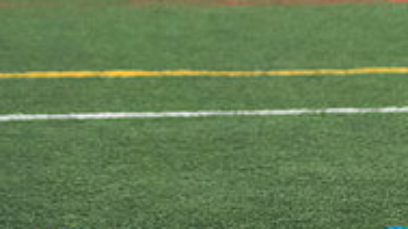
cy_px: -138
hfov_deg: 4.4
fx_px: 5319
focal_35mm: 492
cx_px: 309
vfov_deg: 2.5
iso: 3200
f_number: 2.8
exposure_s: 1/320
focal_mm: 102
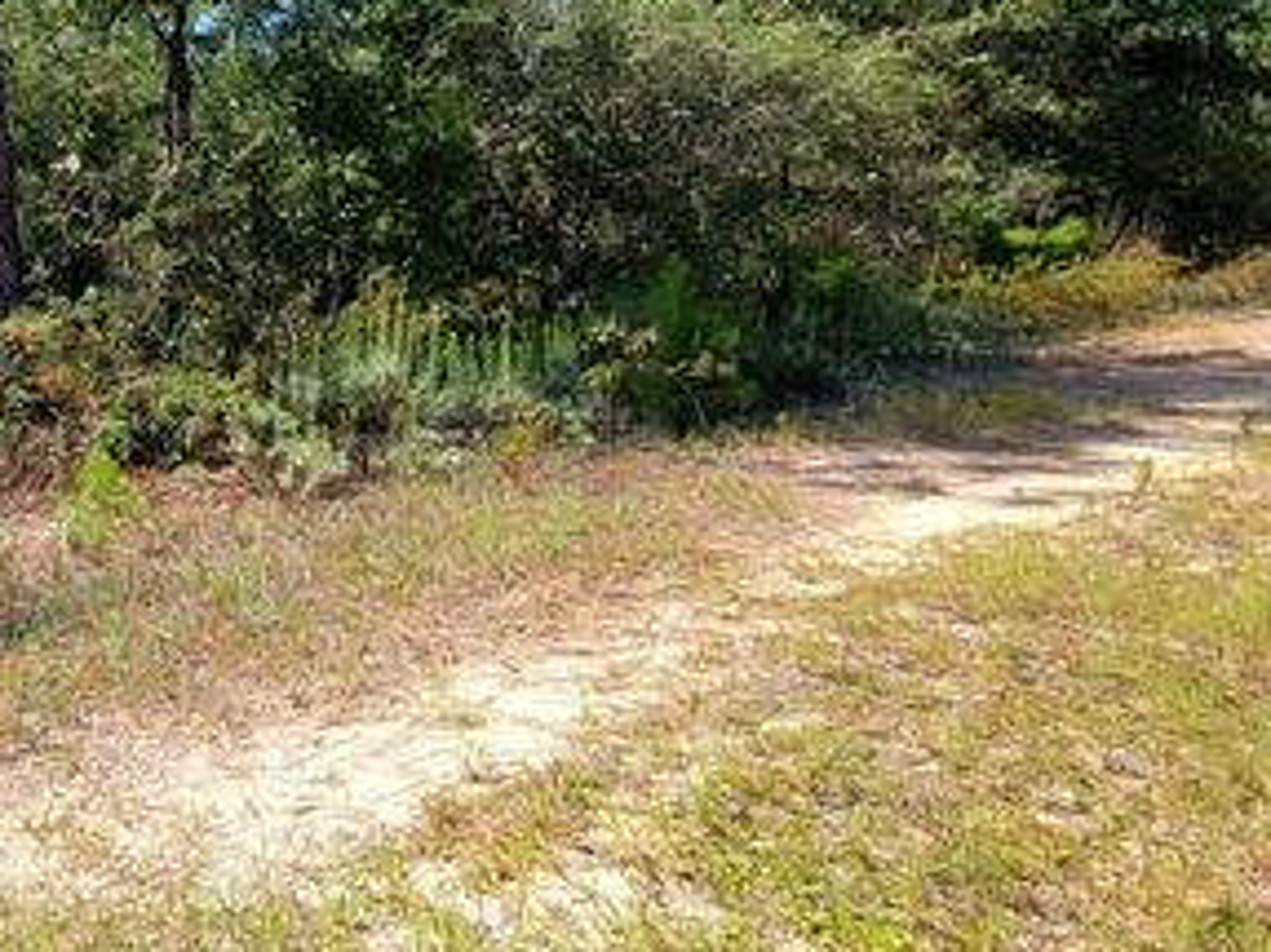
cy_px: 257
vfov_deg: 46.7
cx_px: -71
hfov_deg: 47.8
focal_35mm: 29
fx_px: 1064
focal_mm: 2.2
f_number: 2.2
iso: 50
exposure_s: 1/1000
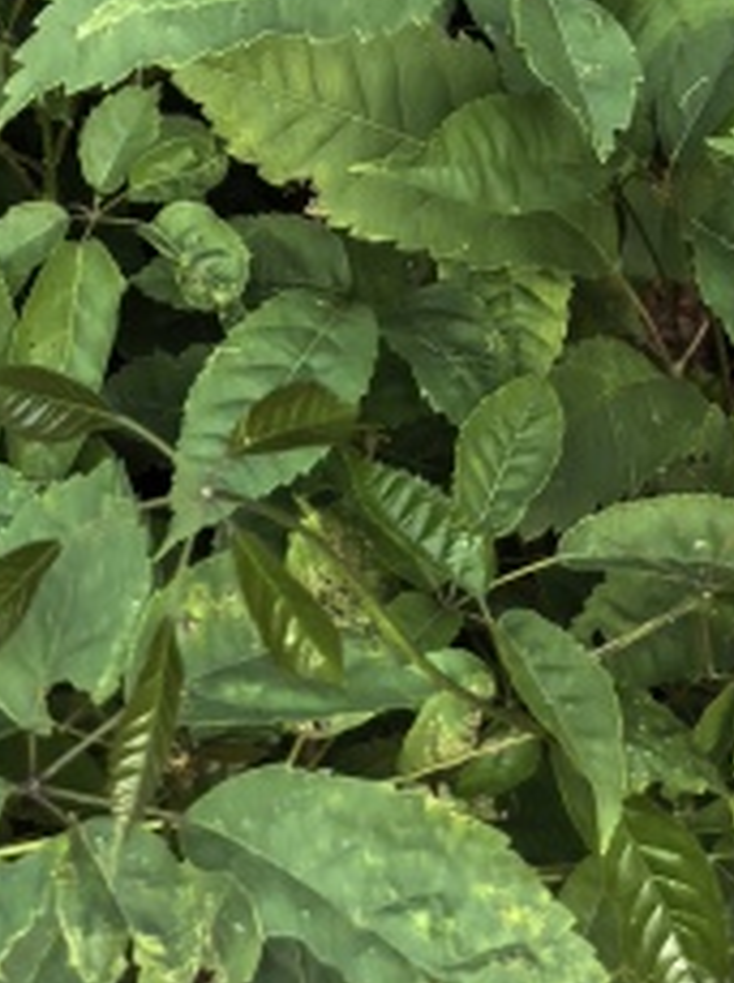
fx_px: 3175
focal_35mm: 112
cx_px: 137
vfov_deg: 16.9
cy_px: -182
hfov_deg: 13.1
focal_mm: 5.75
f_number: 1.4
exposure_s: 1/908
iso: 640
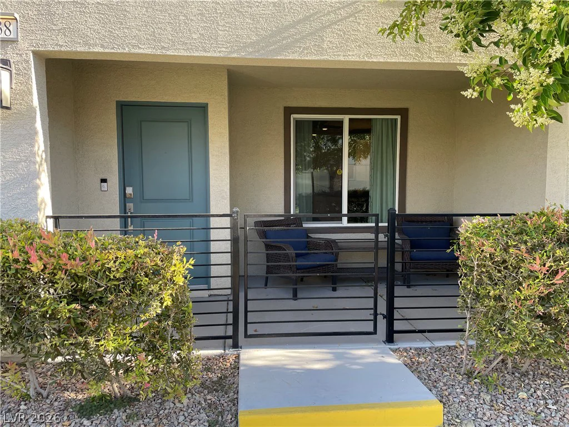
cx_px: 284
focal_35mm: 26
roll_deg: +0.8
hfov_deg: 67.3
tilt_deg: -3.8
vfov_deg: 53.1
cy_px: 214
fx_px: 427
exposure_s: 1/246
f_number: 1.6
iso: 32
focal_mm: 4.2
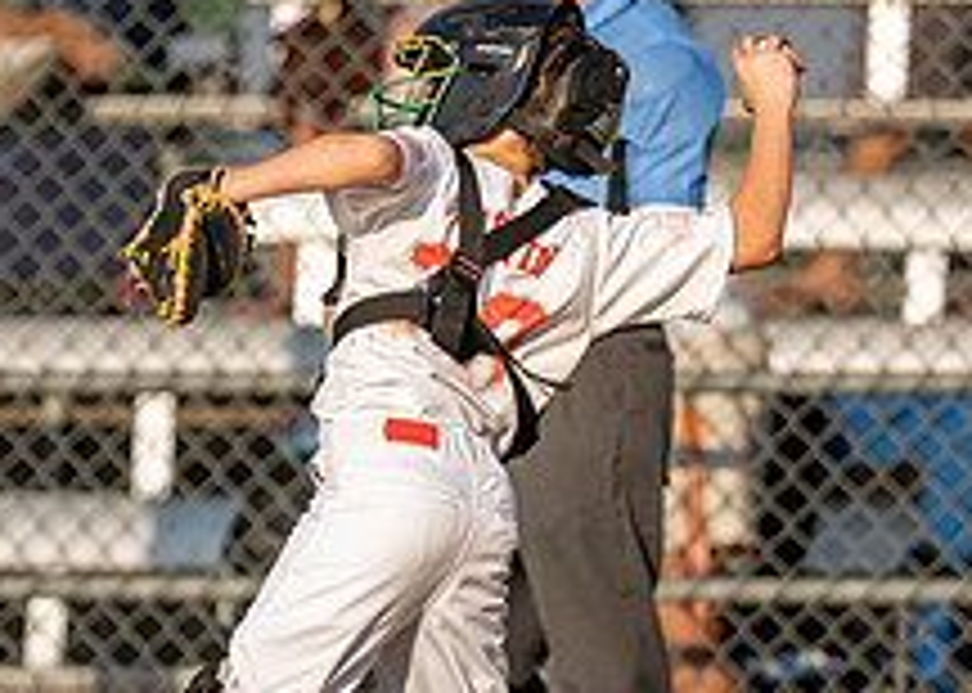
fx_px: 20112
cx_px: 469
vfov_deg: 2.0
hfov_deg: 2.8
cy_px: 508
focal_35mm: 729
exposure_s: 1/5000
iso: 400
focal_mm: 200
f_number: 2.8
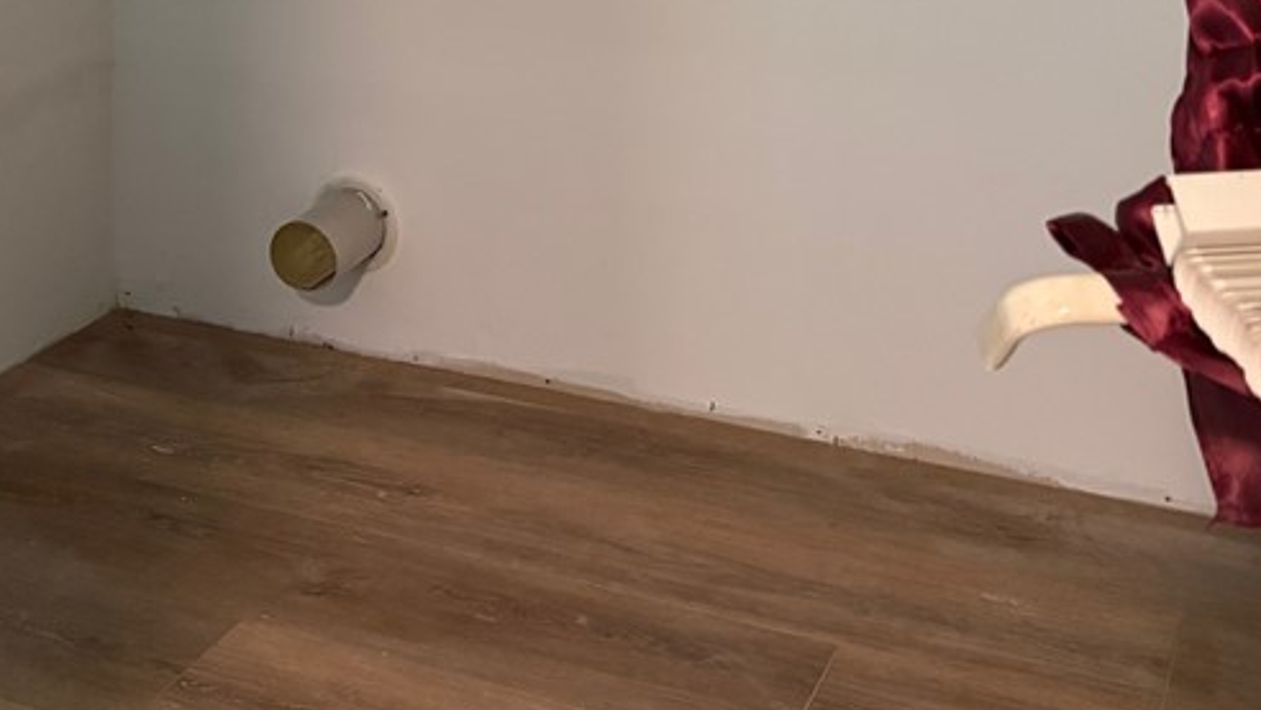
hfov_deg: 35.3
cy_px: -220
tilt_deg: -6.6
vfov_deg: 18.9
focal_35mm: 59
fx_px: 1973
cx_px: 484
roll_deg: +0.5
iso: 400
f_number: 1.6
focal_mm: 5.96
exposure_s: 1/60
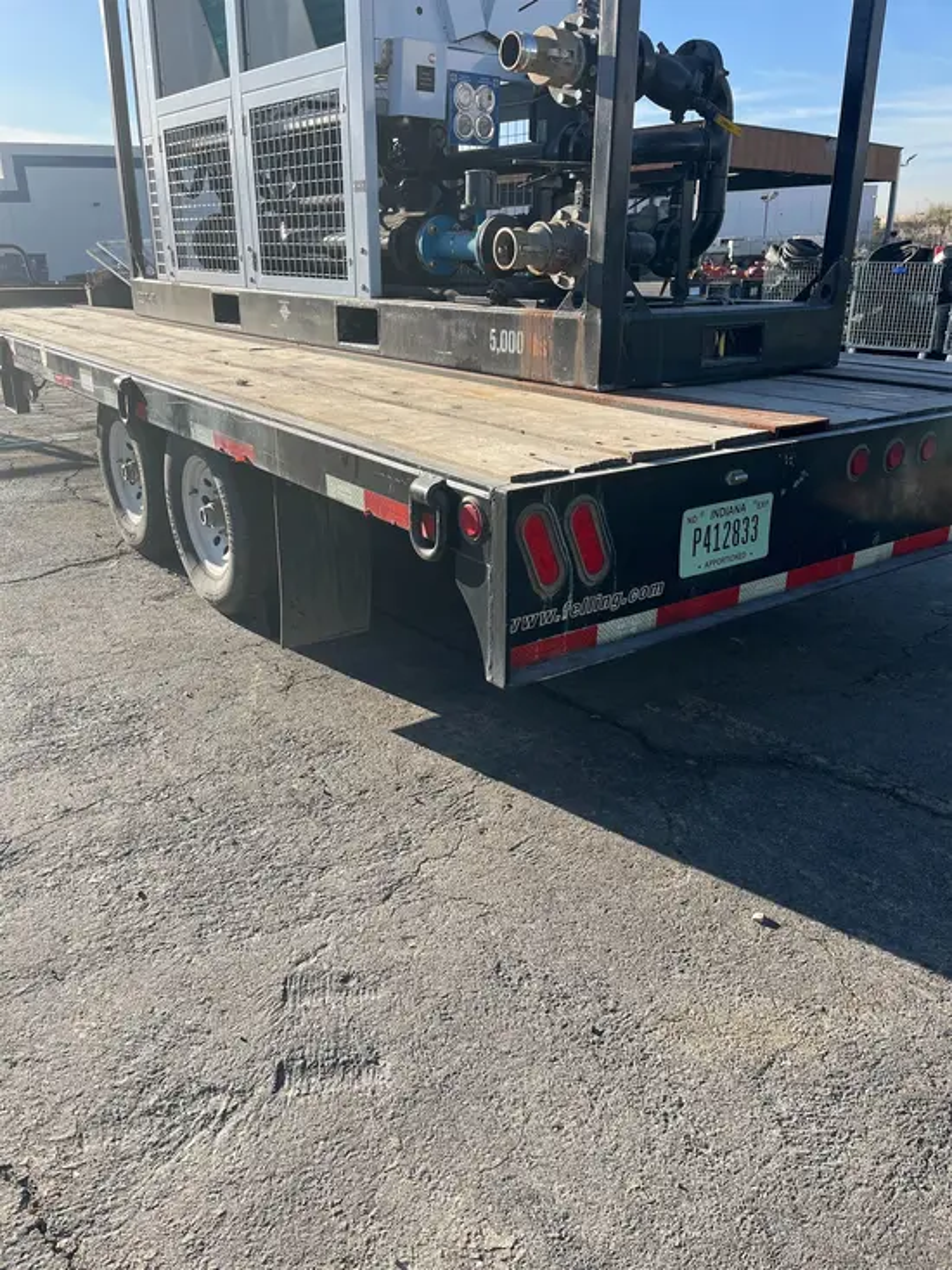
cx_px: 476
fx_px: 953
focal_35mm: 26
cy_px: 635
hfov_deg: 53.1
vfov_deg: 67.3
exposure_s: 1/1748
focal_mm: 5.1
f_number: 1.6
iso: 50
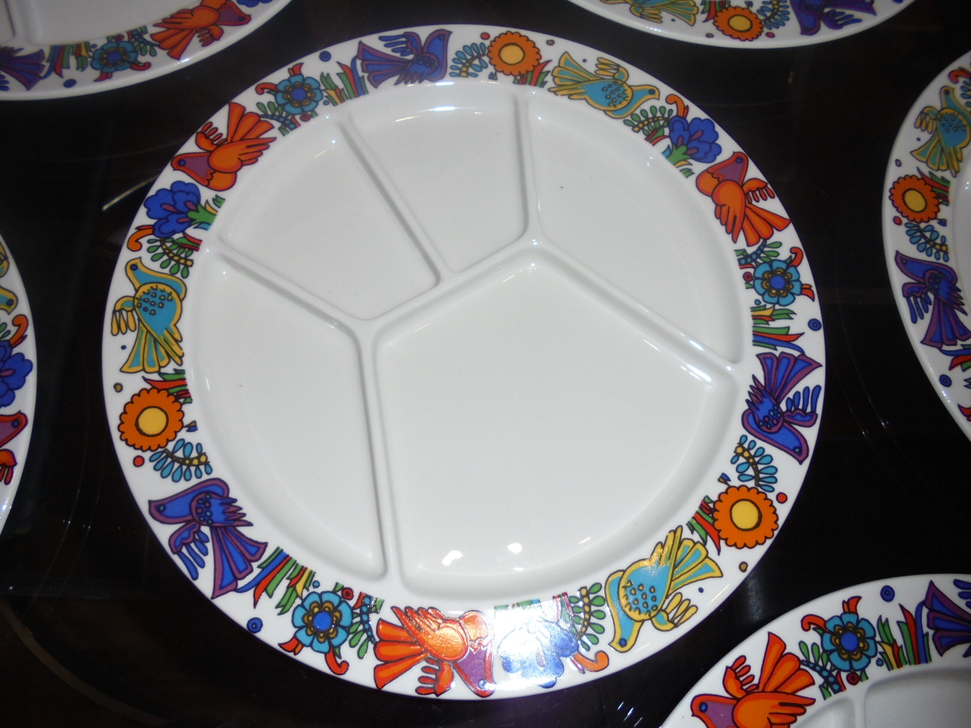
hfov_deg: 67.3
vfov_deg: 53.1
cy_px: 364
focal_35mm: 26
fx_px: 729
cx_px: 486
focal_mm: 4.6
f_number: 3.5
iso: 100
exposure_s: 1/30
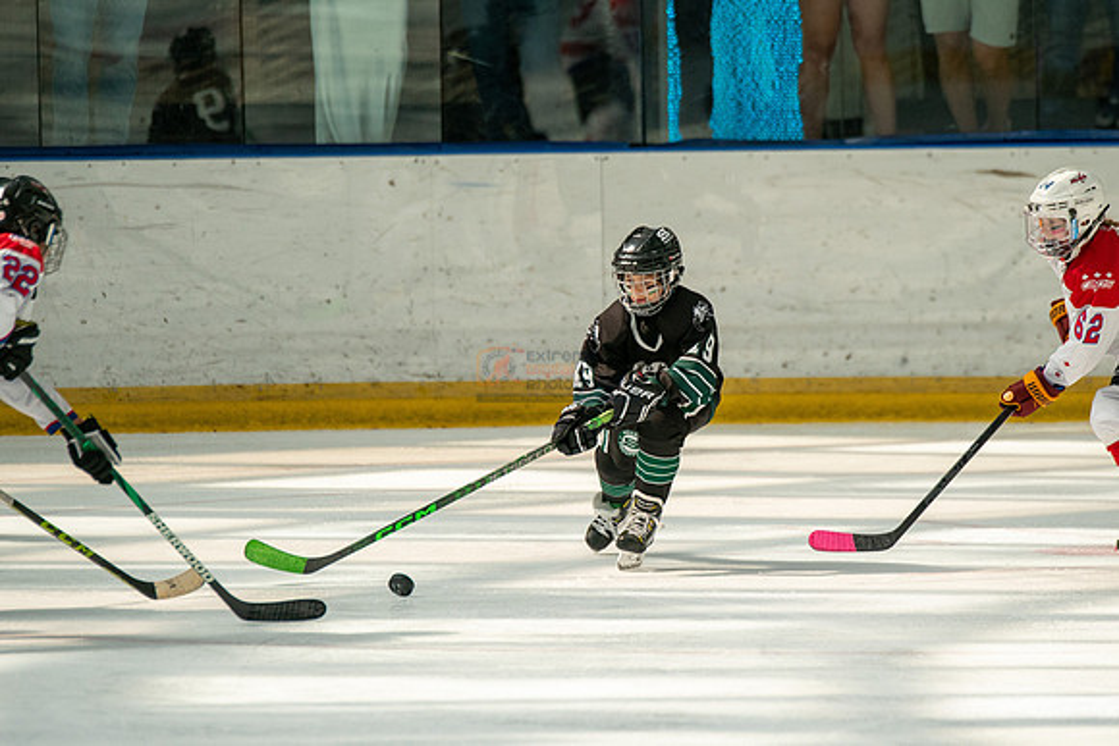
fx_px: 12858
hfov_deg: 5.0
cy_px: 421
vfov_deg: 3.3
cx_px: 642
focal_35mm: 414
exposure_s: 1/5000
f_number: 3.5
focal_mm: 300
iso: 1600
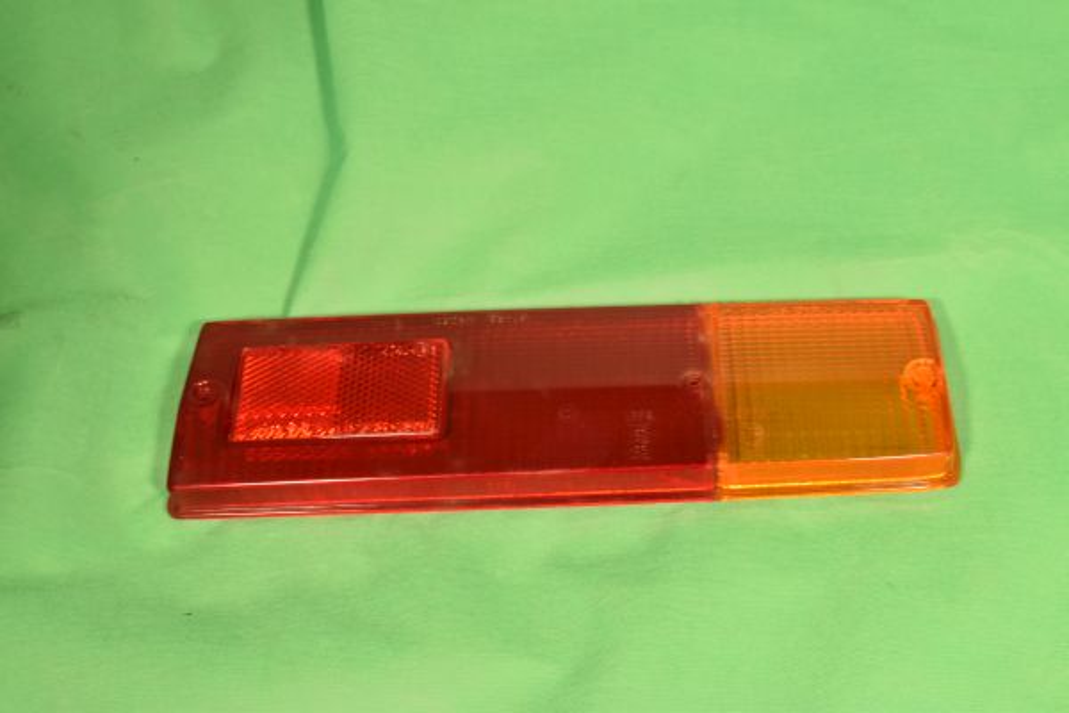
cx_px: 534
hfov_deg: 37.9
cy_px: 356
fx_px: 1559
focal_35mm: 52
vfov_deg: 25.8
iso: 1100
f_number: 14
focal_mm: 35
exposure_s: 1/60
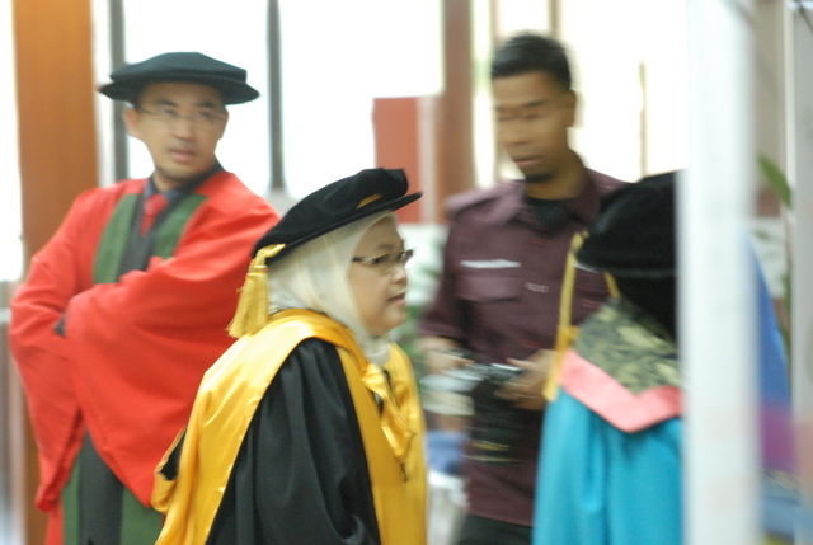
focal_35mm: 300
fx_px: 6786
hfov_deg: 6.9
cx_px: 406
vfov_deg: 4.6
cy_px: 272
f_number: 4.5
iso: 1600
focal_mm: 200
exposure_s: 1/20
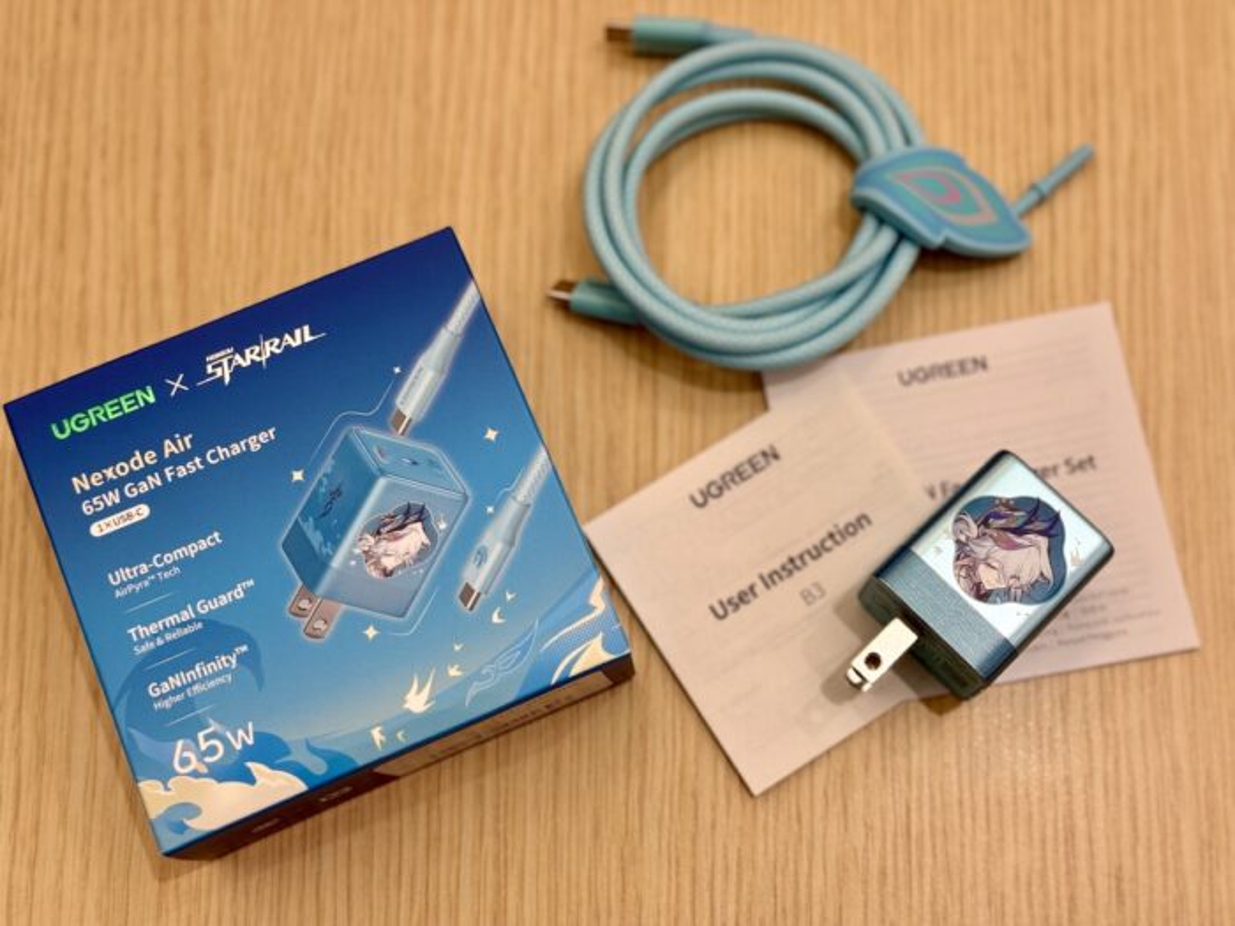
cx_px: 618
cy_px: 463
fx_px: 1713
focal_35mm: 48
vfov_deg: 30.3
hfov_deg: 39.7
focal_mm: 6.76
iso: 80
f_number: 1.78
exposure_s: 1/60
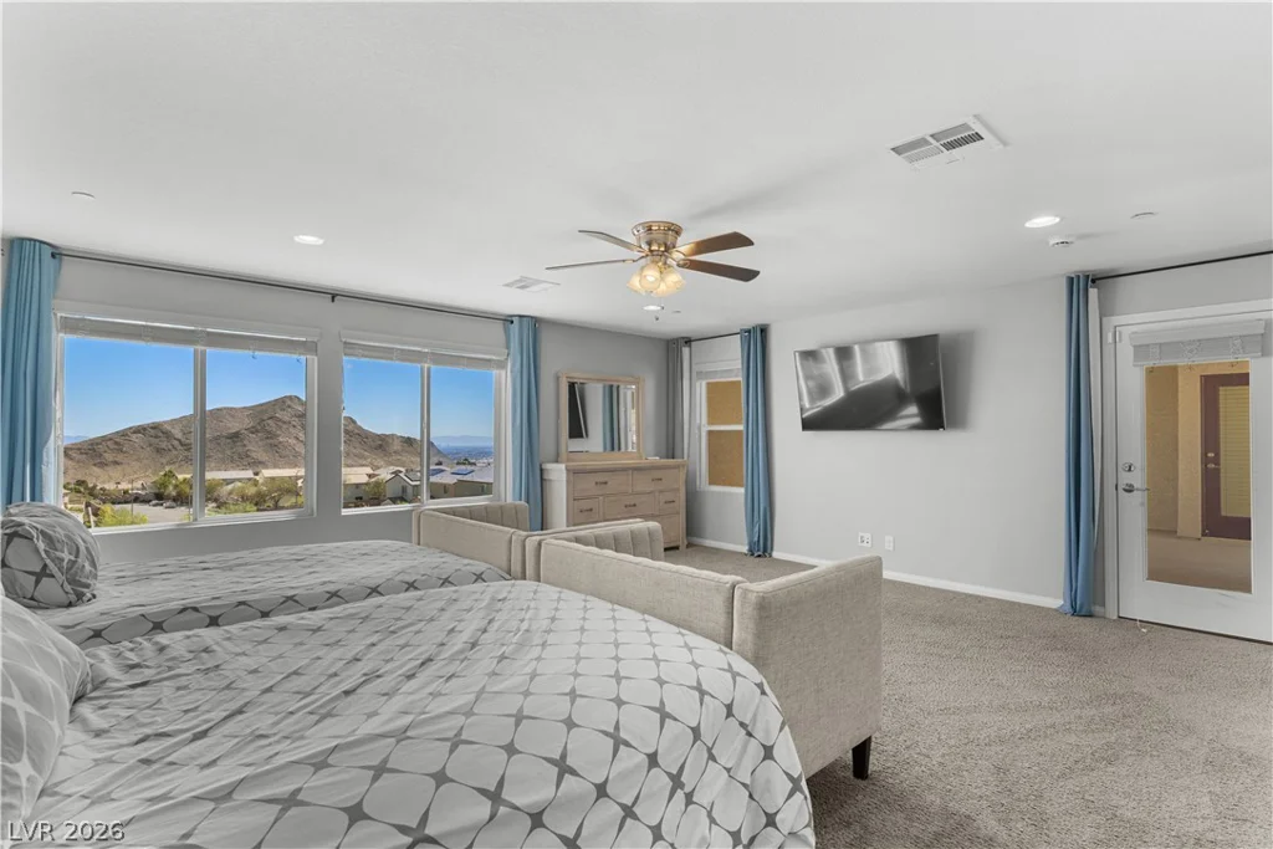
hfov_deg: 93.3
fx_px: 601
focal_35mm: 17
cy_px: 424
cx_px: 636
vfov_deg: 70.5
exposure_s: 1/3
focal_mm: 17
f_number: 8
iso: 400
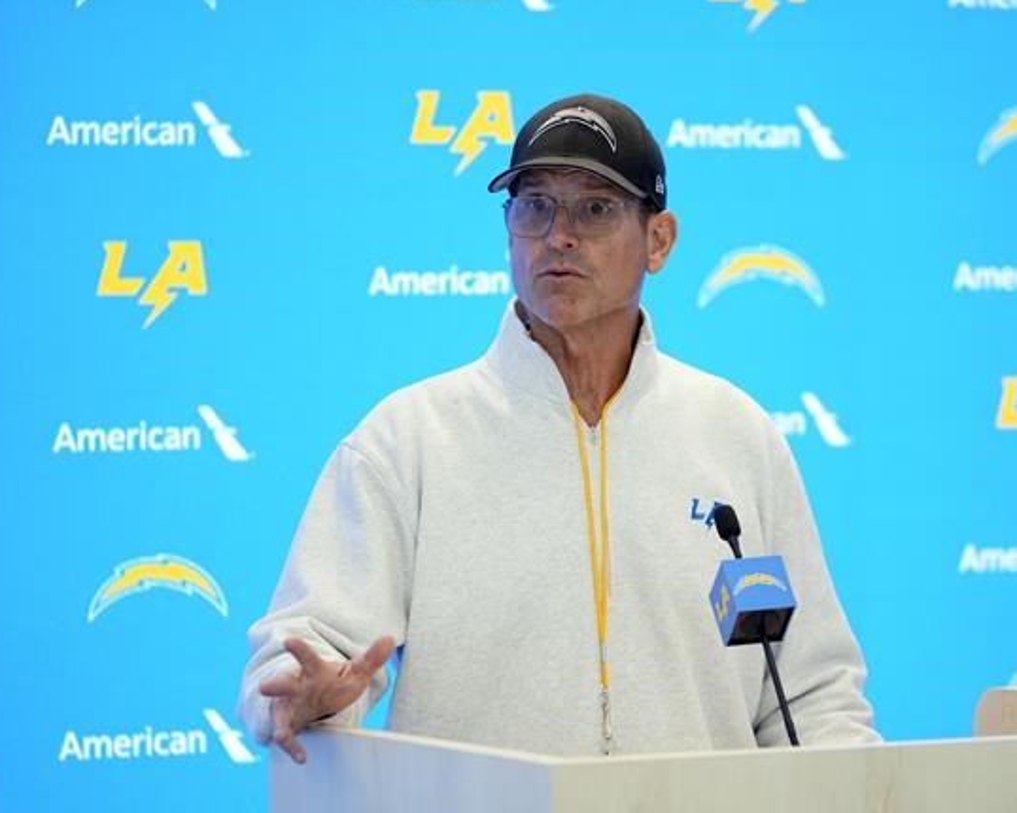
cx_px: 588
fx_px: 4573
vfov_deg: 10.2
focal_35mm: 152
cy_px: 406
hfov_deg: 12.7
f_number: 2.8
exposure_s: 1/500
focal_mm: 134
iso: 1000
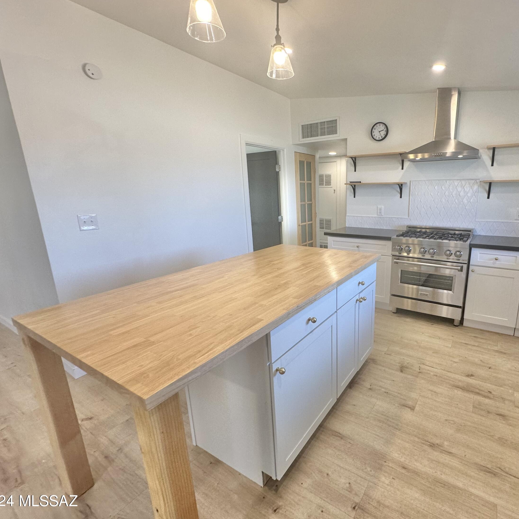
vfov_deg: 84.0
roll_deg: +1.2
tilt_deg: -14.3
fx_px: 288
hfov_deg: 82.3
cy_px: 258
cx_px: 325
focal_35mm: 17
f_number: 2.2
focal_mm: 2.22
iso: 125
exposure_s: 1/120
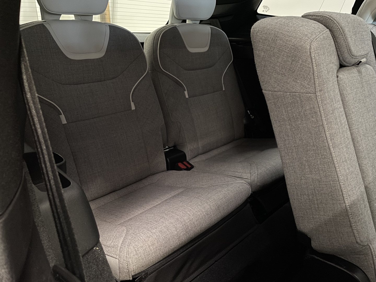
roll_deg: +0.6
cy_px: 141
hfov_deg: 67.3
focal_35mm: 26
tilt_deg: -20.7
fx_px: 282
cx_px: 188
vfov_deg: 53.1
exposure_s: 1/24
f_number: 1.6
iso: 320
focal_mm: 4.2
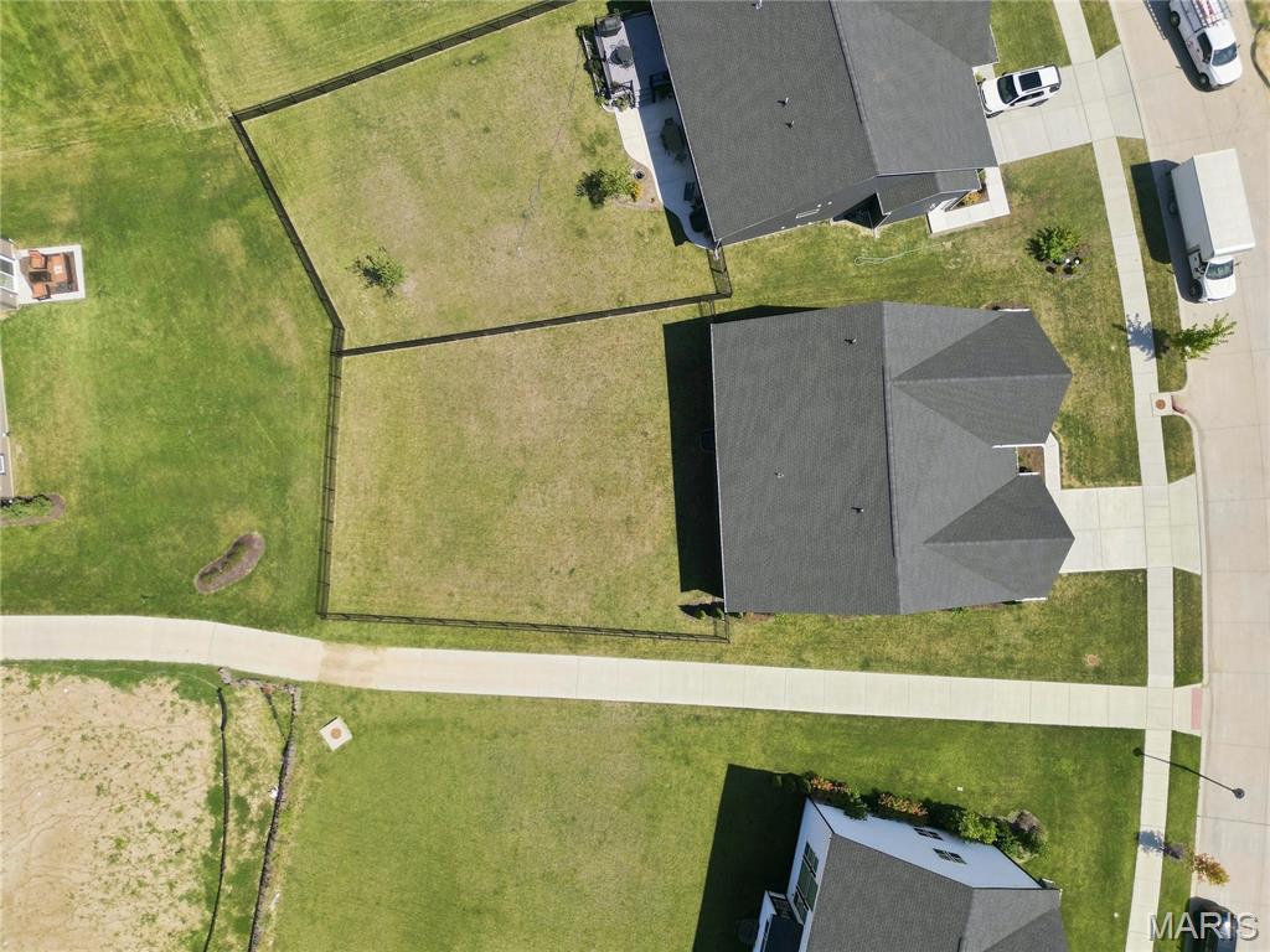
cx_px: 635
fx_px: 881
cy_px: 476
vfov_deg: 56.8
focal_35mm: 24
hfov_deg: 71.6
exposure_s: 1/3200
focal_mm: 6.7
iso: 140
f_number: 1.7
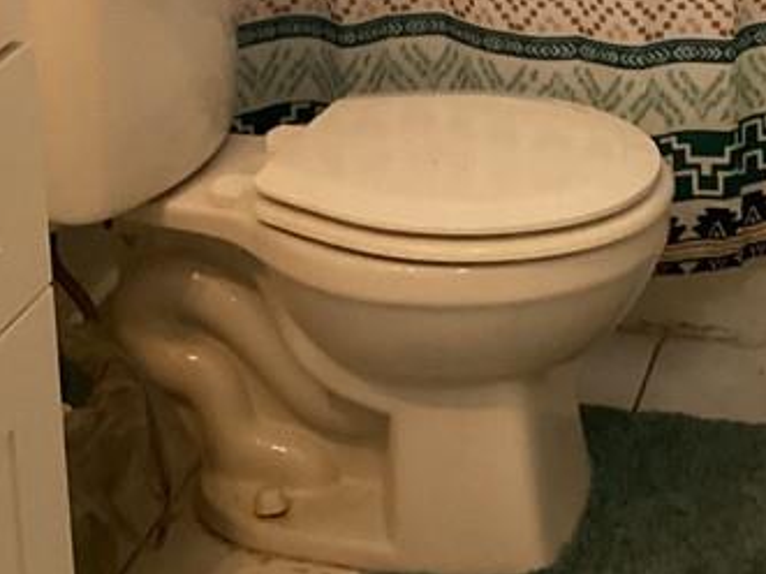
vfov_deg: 14.5
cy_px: -236
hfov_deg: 20.4
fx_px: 2124
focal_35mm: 96
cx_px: 405
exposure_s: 1/40
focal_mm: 3.3
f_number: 2.4
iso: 250
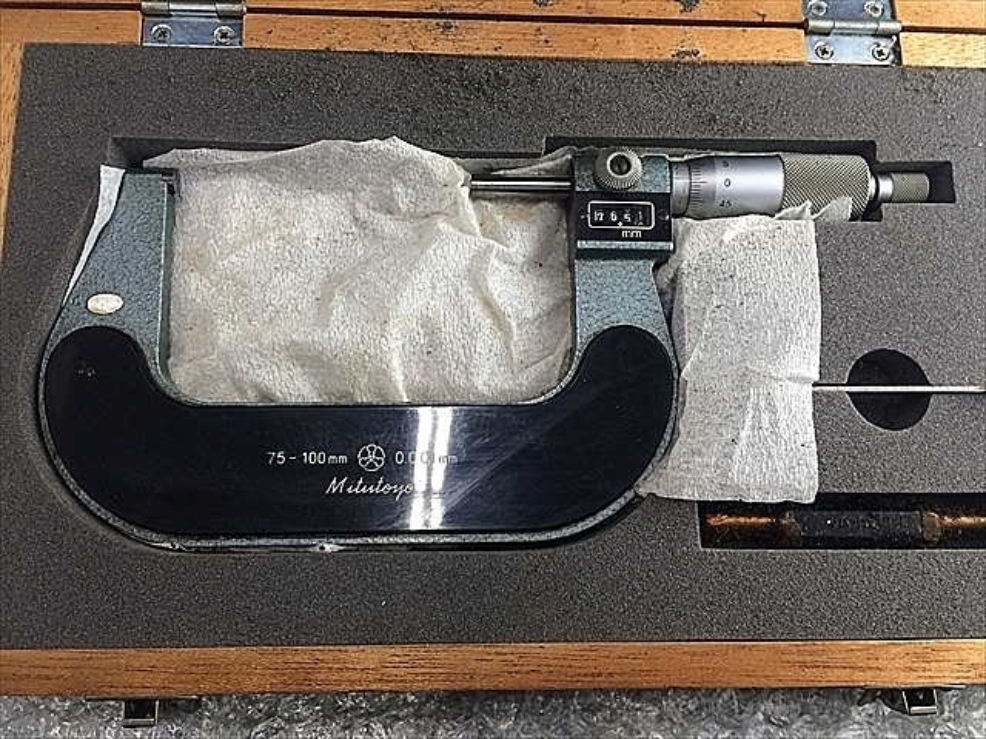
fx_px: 826
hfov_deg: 61.7
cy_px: 370
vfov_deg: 48.2
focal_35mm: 29
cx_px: 493
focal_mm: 4.15
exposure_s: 1/30
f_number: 2.2
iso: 80
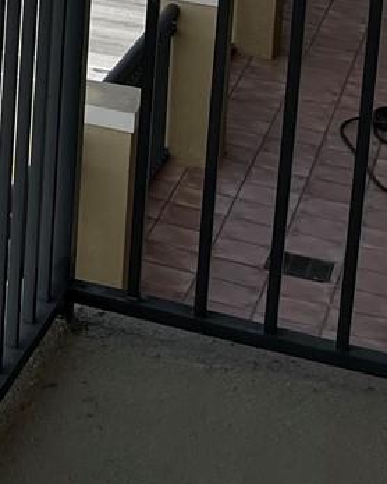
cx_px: -690
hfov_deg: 10.4
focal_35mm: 117
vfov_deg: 15.0
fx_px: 1674
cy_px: -279
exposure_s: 1/4484
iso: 50
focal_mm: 5.1
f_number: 1.6
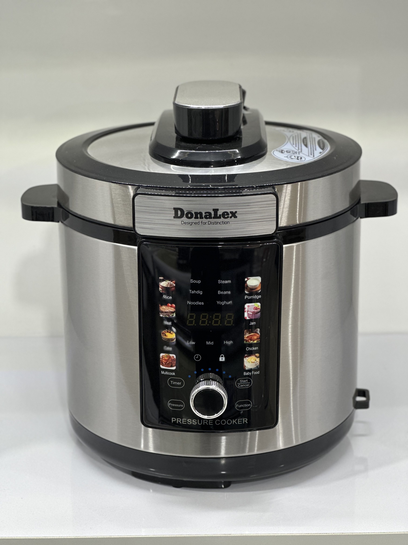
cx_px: 204
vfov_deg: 25.3
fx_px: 1210
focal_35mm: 77
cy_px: 272
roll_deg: +0.0
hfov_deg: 19.1
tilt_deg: -17.5
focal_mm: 9
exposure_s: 1/50
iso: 125
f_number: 2.8
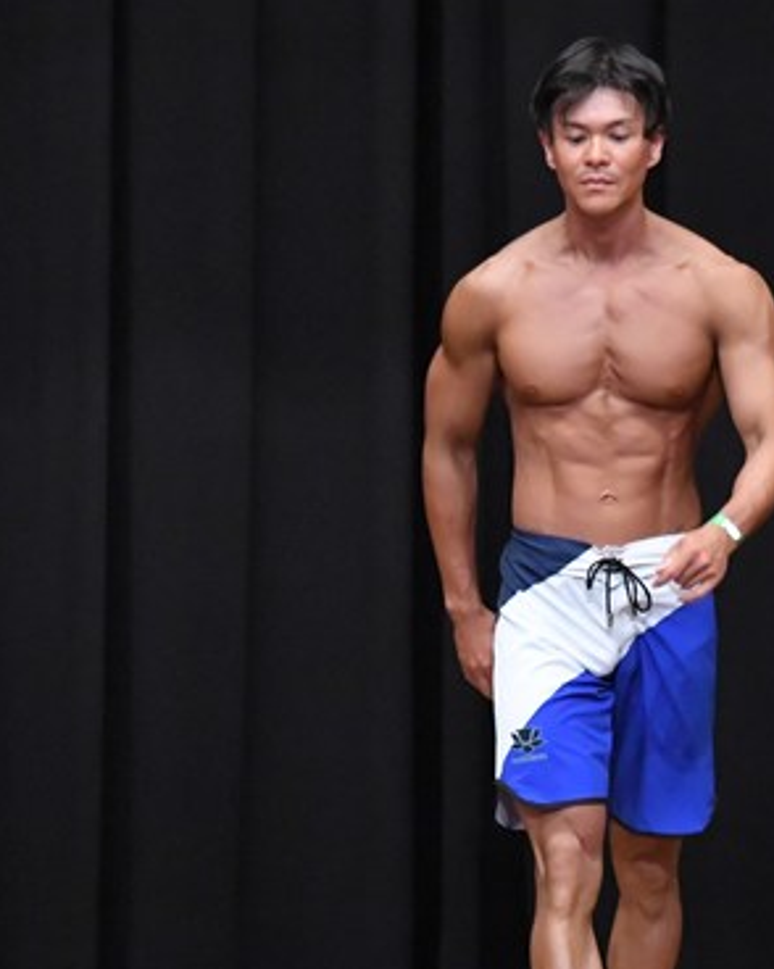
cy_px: 656
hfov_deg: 3.3
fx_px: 13584
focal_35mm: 474
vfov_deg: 4.1
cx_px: 502
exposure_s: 1/400
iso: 8000
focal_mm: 160
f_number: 5.6
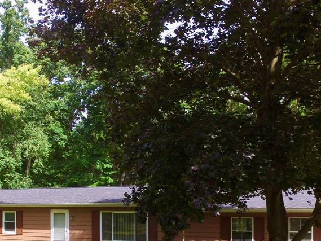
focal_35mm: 36
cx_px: 99
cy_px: 209
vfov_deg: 37.5
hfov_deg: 50.1
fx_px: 334
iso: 100
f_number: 2.8
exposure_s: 1/571
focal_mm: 3.61
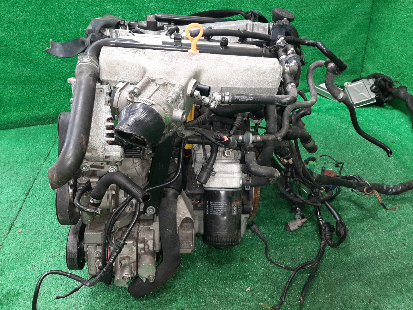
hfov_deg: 67.3
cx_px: 206
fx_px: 310
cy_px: 155
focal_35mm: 26
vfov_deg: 53.1
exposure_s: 1/50
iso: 224
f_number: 1.7
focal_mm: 3.93
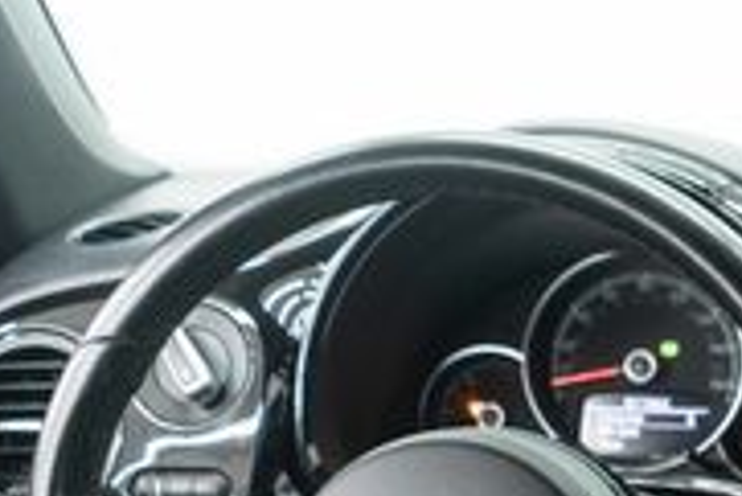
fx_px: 2042
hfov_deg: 17.8
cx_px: 1201
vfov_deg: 12.9
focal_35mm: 99
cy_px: 822
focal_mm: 28
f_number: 3.2
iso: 1250
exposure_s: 1/40
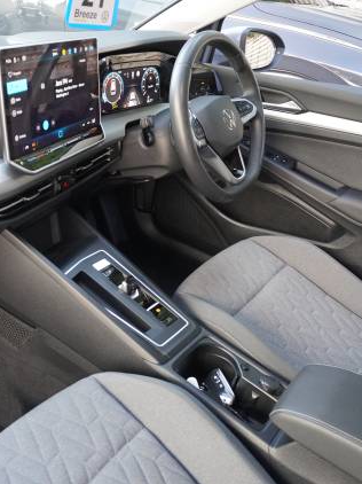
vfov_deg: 52.7
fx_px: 489
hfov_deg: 39.5
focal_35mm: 35
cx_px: 87
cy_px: 243
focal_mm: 16
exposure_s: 1/160
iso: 2500
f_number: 3.5
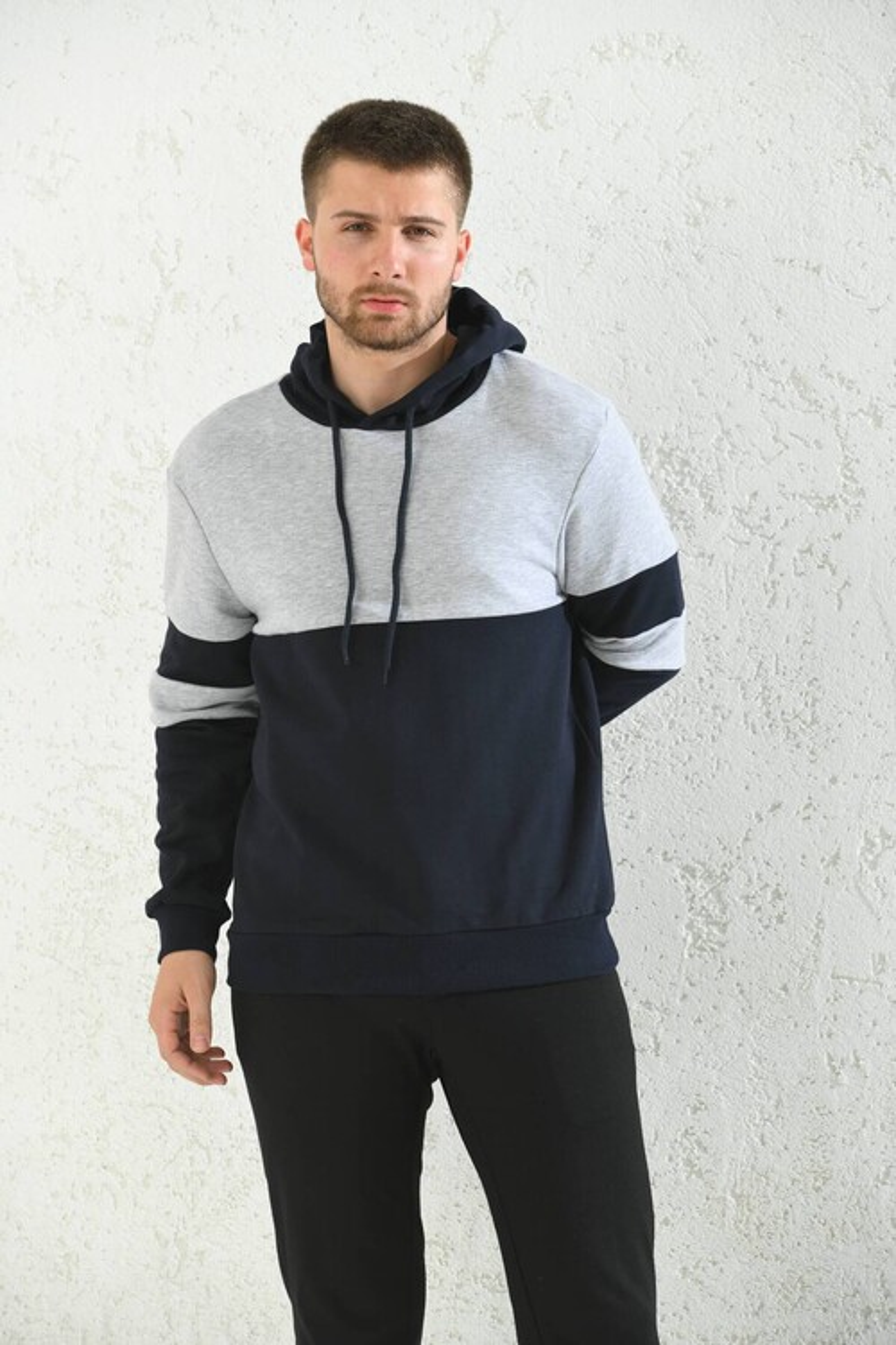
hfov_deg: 8.3
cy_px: 672
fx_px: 6160
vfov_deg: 12.5
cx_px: 448
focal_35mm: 165
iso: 125
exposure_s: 1/160
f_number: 7.1
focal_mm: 165
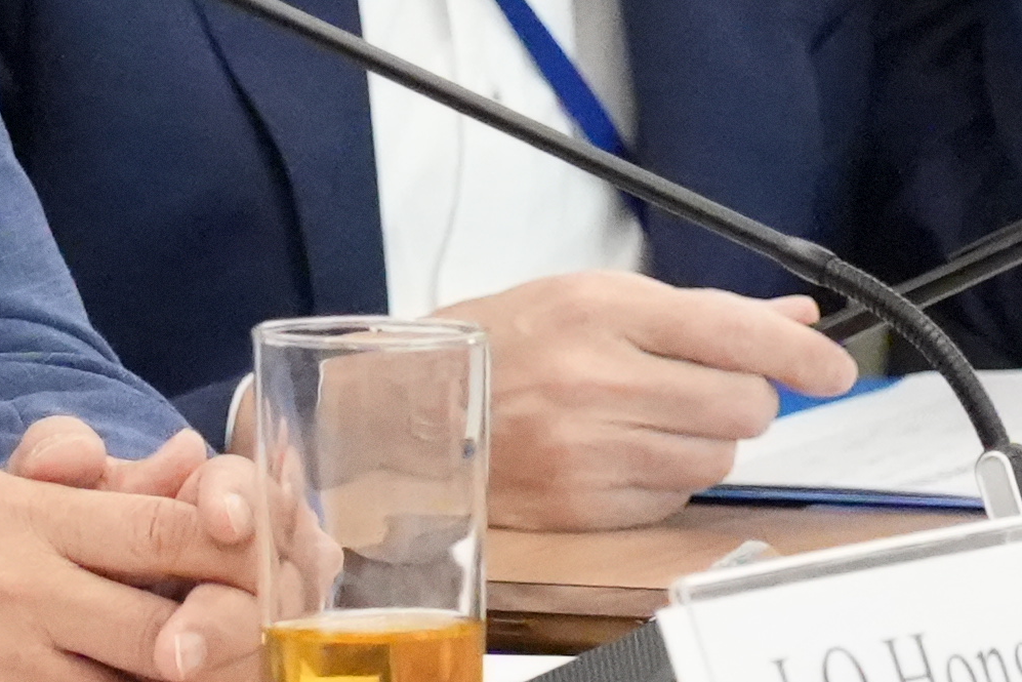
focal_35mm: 921
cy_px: -230
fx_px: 26148
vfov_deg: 1.5
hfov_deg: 2.2
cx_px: -142
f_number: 4
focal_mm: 131
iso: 12800
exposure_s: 1/320
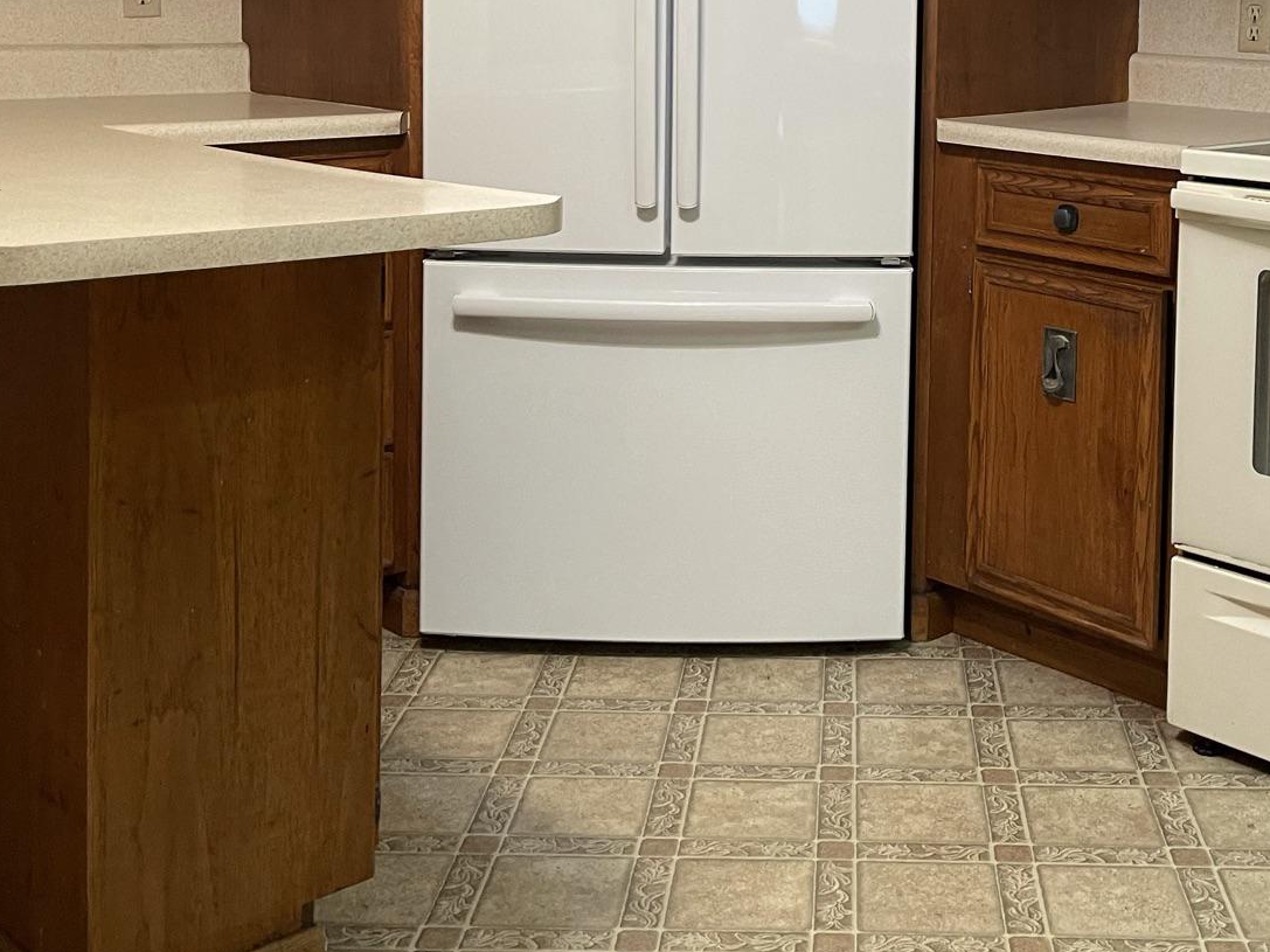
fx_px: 1798
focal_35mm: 49
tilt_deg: -4.5
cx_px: 889
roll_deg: -1.7
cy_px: 107
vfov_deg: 28.6
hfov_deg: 38.3
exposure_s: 1/60
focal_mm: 5.1
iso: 160
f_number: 1.6
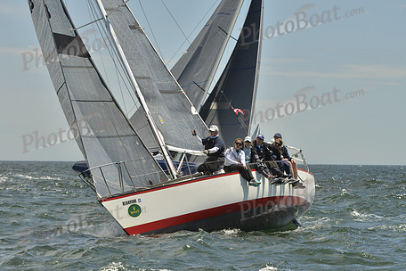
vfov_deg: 7.0
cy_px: 164
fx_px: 2222
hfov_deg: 10.4
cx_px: 193
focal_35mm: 197
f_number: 9
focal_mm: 155
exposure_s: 1/1600
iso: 280
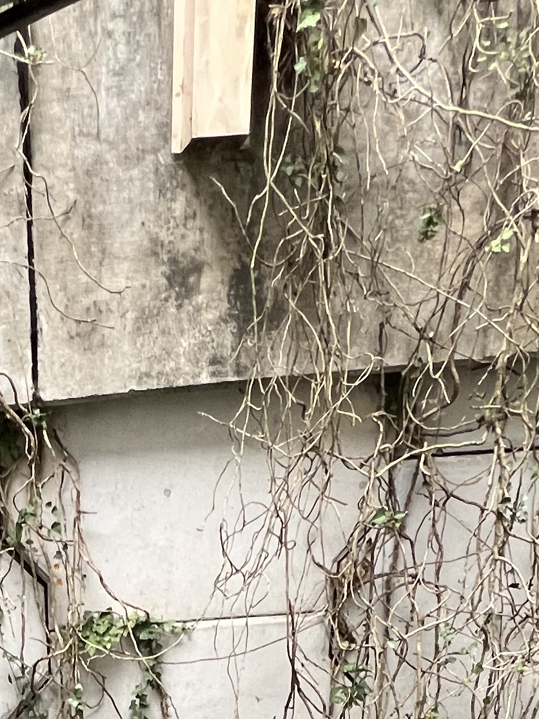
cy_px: 1179
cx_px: 19
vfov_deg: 25.2
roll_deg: +5.1
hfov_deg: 29.2
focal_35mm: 47
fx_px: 976
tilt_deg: -35.9
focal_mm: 1.57
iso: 200
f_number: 1.8
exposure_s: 1/99
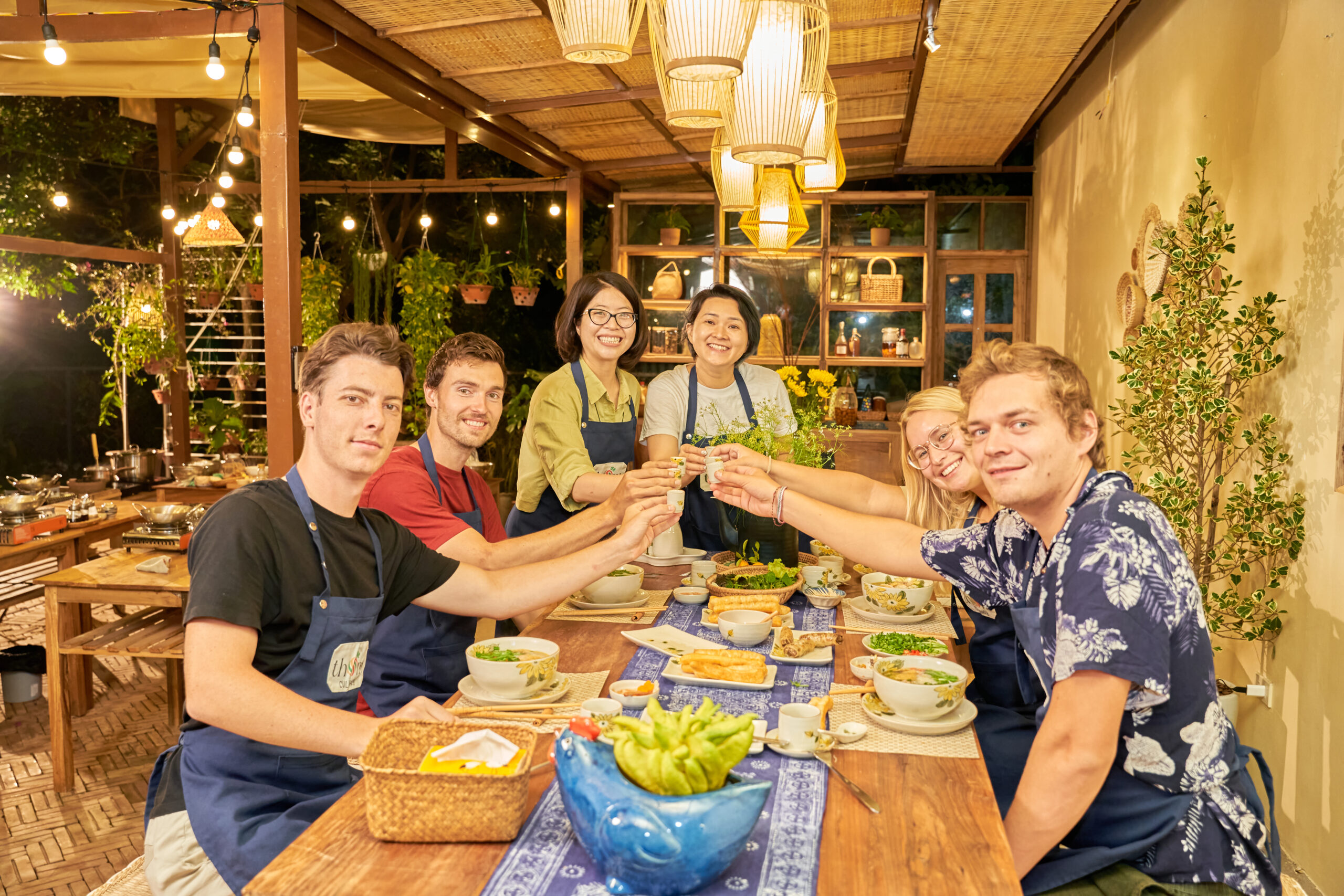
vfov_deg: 43.5
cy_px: 448
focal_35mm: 30
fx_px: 1124
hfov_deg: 61.8
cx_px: 672
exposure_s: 1/200
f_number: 4
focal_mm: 30.1
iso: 2000
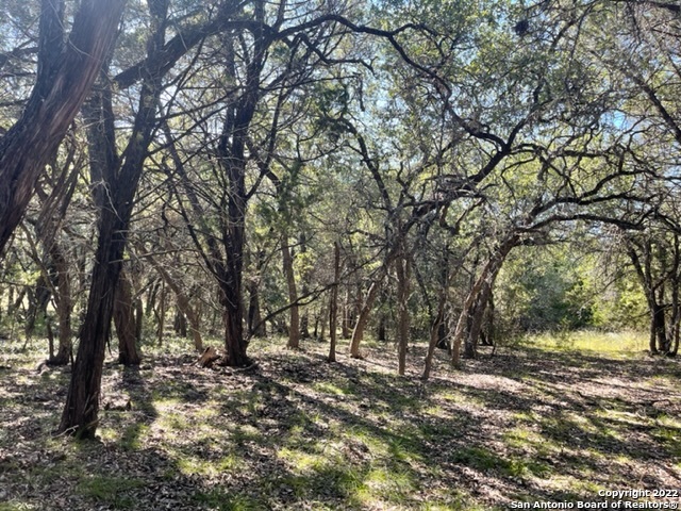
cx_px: 340
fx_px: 511
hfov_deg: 67.3
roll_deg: -4.4
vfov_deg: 53.1
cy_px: 256
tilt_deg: +8.0
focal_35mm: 26
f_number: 1.6
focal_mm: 5.1
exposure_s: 1/287
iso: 32
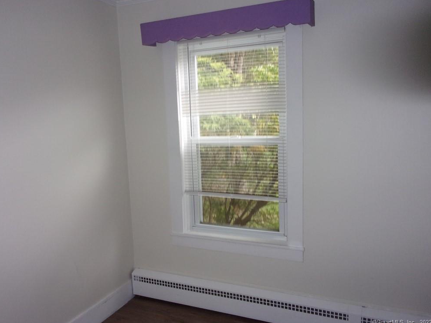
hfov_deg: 61.6
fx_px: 361
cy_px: 159
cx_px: 212
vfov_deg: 48.2
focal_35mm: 29
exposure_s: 1/34
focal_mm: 5.1
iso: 200
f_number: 3.9
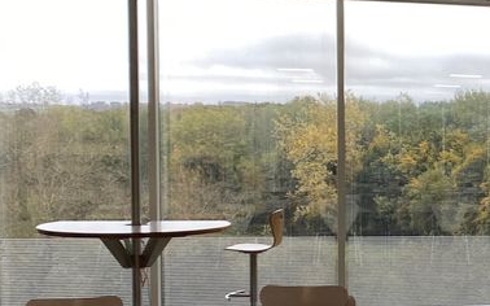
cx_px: 633
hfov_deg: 22.8
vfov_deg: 16.1
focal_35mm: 81
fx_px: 1081
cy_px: 204
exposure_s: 1/100
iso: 50
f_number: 1.8
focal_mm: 4.25
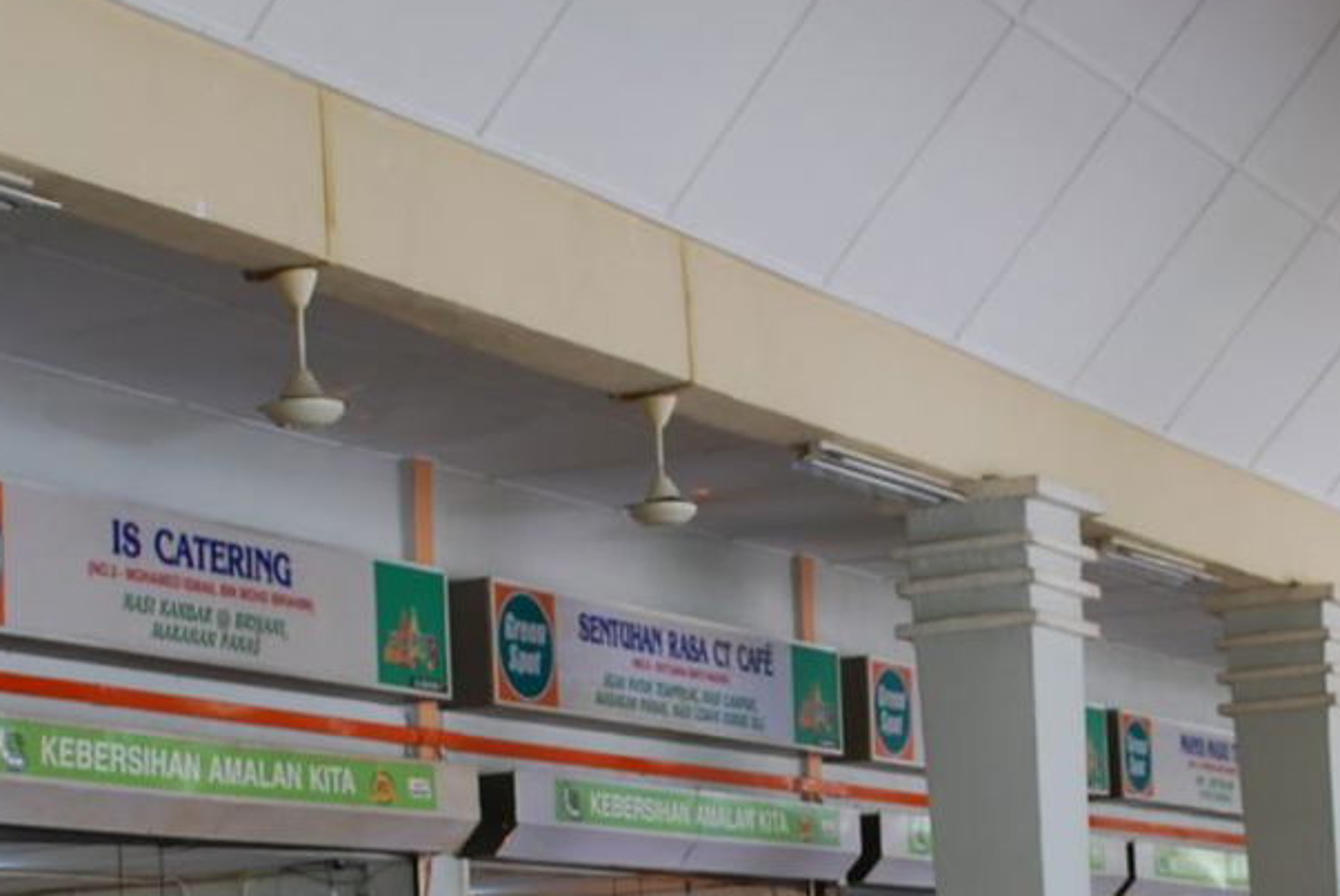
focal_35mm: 86
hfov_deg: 23.6
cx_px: 769
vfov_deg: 15.7
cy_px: 830
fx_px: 3203
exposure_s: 1/25
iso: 100
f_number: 3.5
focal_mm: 18
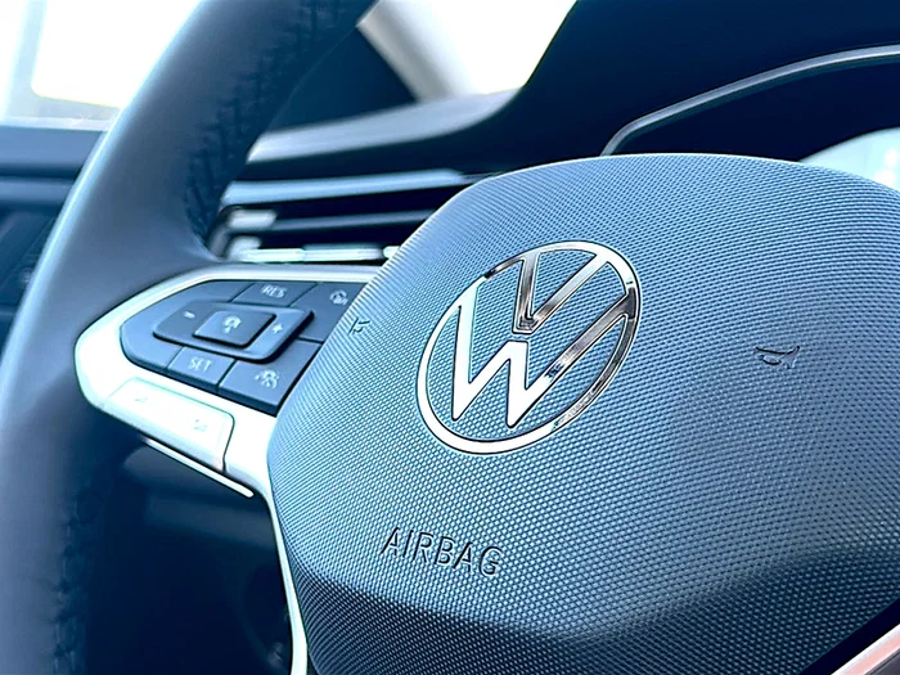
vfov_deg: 30.9
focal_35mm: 47
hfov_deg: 40.4
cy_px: 338
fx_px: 1222
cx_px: 450
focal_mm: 6.86
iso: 80
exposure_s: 1/119
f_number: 1.78
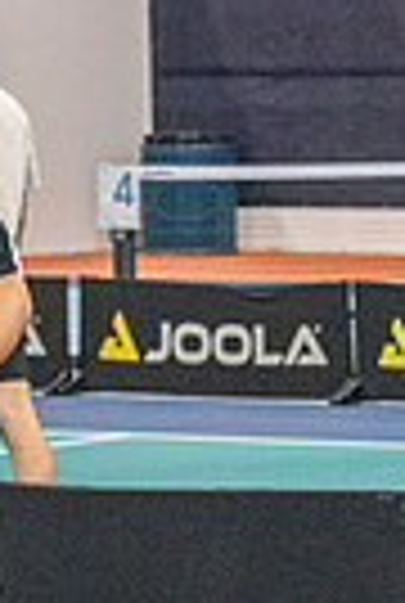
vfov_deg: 6.6
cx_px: 349
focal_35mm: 313
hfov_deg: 4.4
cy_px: 529
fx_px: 5254
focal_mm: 59
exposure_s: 1/800
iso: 8000
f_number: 4
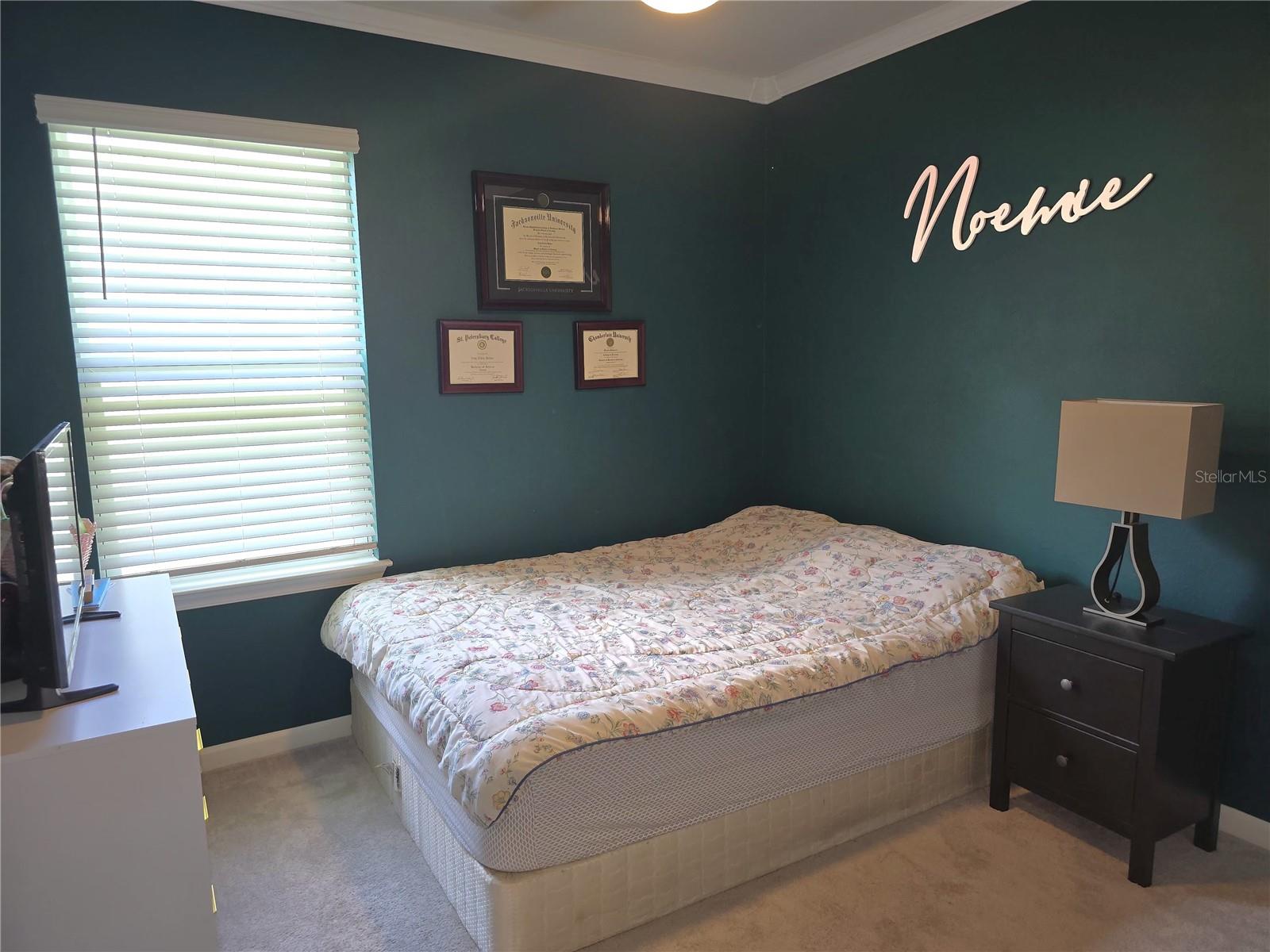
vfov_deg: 58.9
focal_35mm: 23
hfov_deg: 73.9
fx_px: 844
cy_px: 476
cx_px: 635
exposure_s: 1/60.2
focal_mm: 6.3
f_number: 1.7
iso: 80
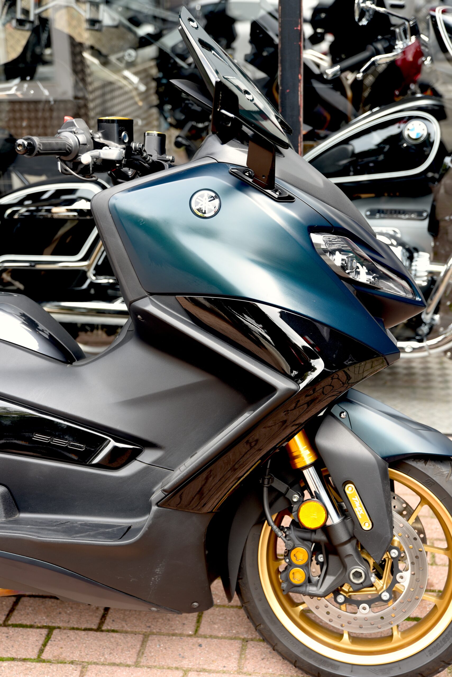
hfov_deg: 24.6
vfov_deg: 36.2
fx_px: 1035
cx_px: 226
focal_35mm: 55
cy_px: 338
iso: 100
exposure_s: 1/60
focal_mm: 55
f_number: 4
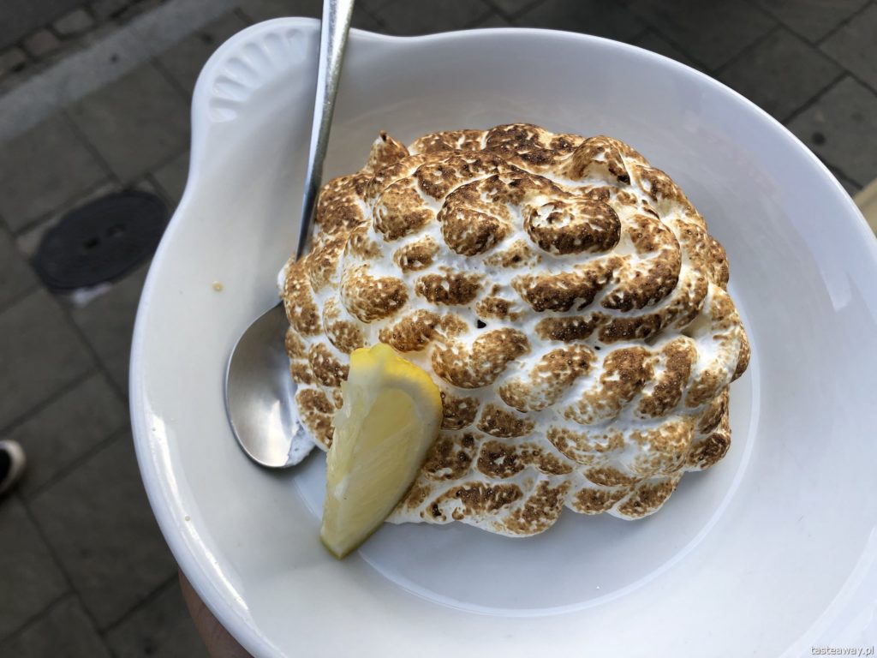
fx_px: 709
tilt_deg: -69.1
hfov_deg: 63.4
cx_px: 438
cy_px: 329
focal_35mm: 28
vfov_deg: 49.7
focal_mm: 3.99
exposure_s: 1/344
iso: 20
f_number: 1.8
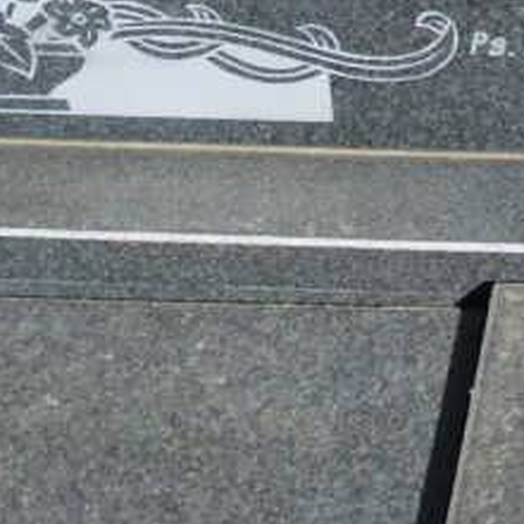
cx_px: 772
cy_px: -422
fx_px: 2226
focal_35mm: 130
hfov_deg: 12.8
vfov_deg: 12.3
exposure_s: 1/861
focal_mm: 4.9
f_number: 3.5
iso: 80
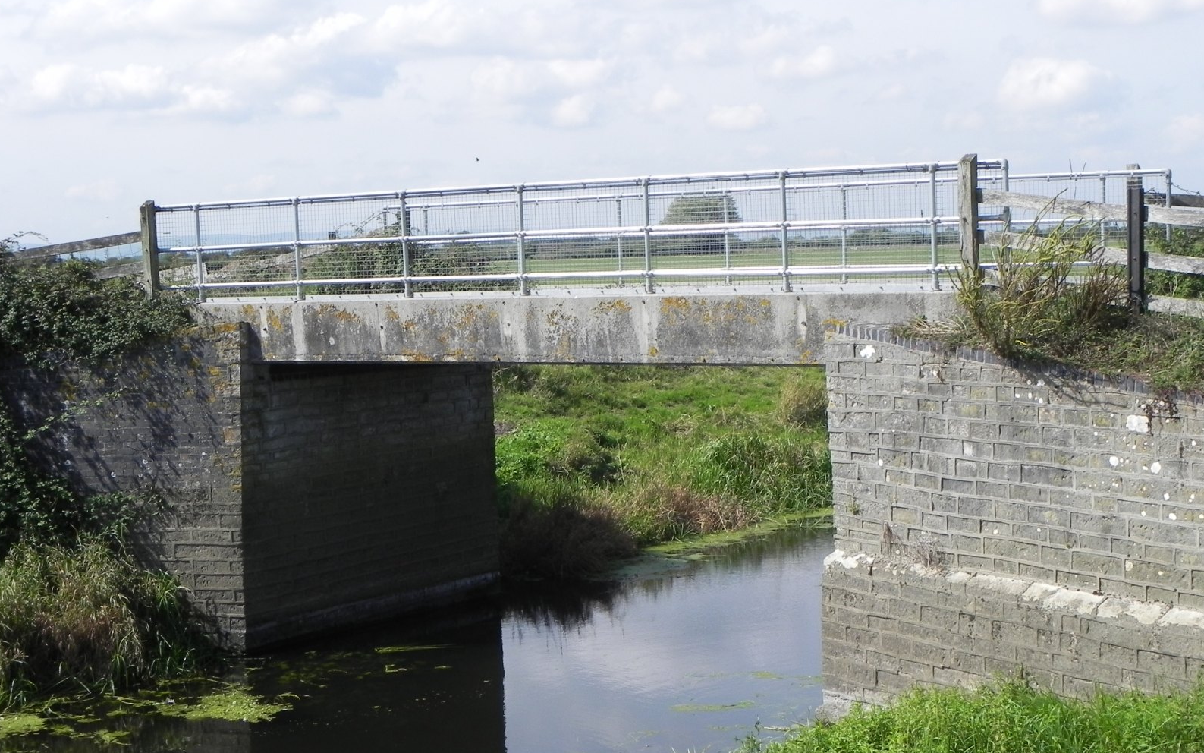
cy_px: 408
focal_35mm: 62
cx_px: 600
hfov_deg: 33.0
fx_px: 2034
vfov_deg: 21.0
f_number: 7.1
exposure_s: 1/337
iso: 160
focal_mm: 10.3
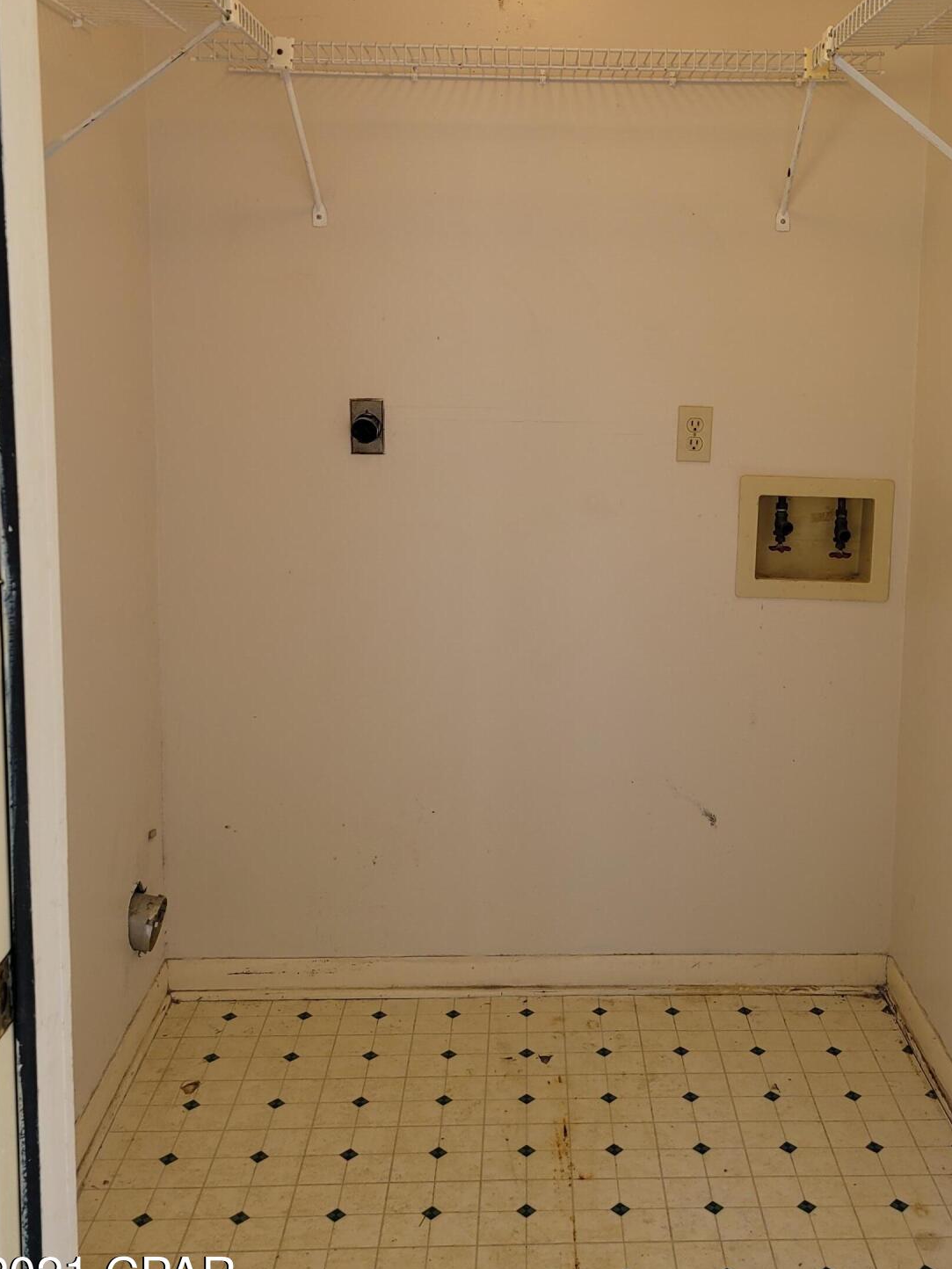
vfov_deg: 50.8
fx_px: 1320
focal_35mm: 36
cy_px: 477
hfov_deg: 39.4
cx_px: 600
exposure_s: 1/120
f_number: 1.8
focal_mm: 5.4
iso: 50
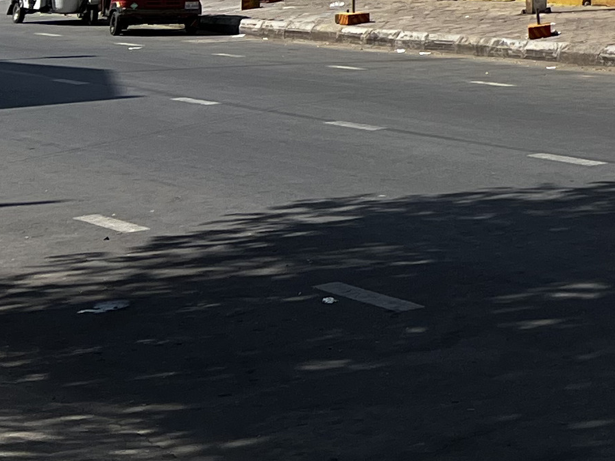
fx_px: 2060
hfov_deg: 14.0
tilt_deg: +8.0
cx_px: 1268
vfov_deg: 11.7
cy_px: -399
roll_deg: +1.0
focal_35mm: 116
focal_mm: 5.7
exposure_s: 1/4831
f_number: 1.5
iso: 50
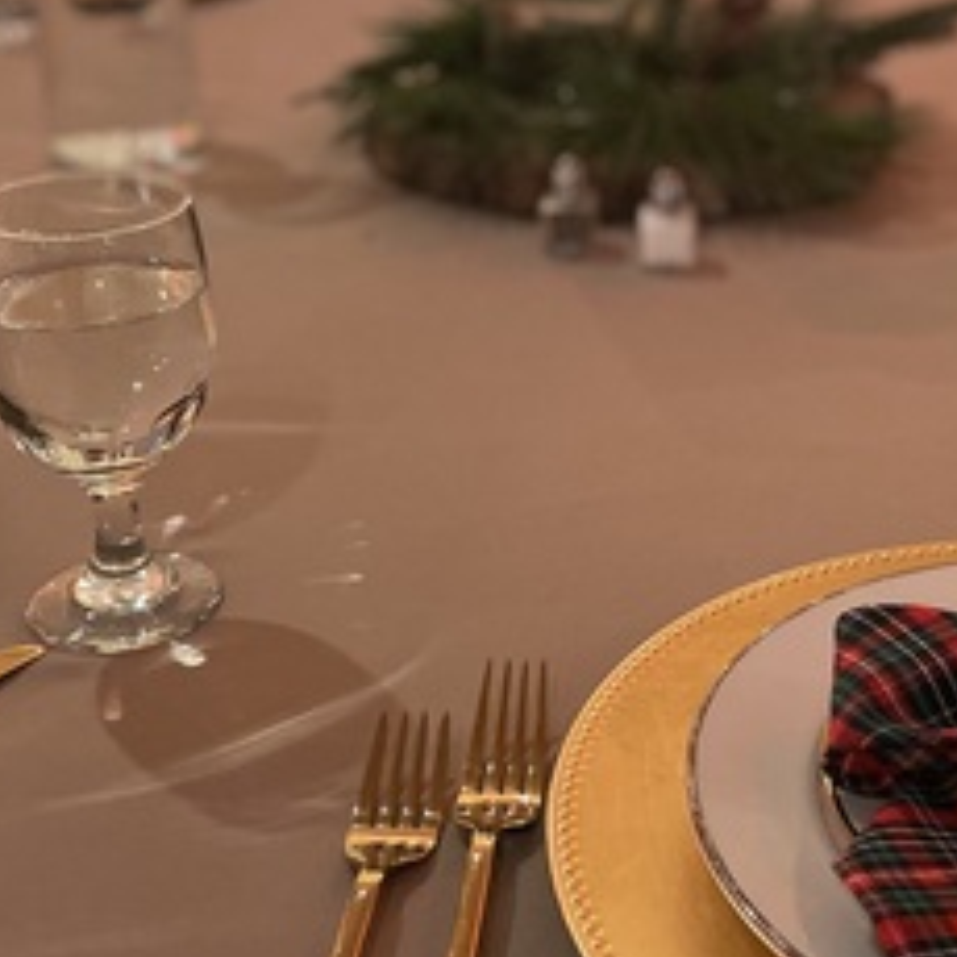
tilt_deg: -21.3
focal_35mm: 60
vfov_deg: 28.4
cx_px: 595
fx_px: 1877
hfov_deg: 28.5
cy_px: 325
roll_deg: +0.8
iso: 400
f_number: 1.6
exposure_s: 1/40
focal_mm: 4.2
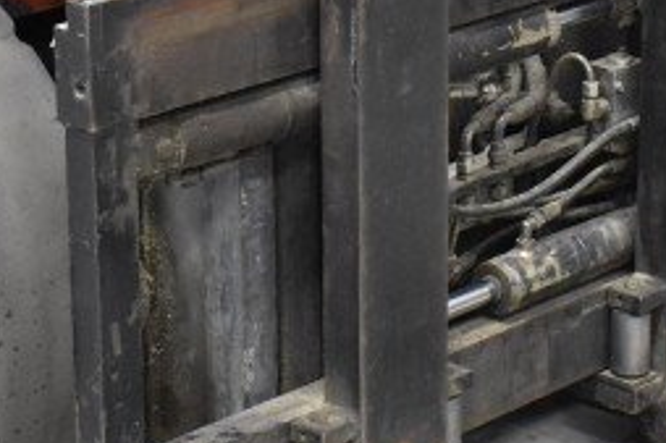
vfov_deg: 9.6
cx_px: 427
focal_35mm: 142
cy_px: 102
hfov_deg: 14.4
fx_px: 2625
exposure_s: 1/40
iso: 1600
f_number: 4.5
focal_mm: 20
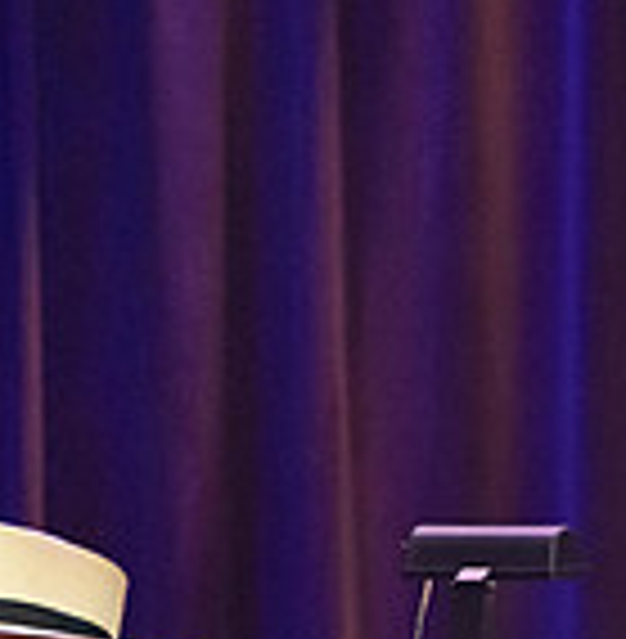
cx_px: 1186
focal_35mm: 1631
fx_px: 33732
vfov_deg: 1.1
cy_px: 850
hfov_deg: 1.1
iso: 3200
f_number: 5.6
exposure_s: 1/250
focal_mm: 400
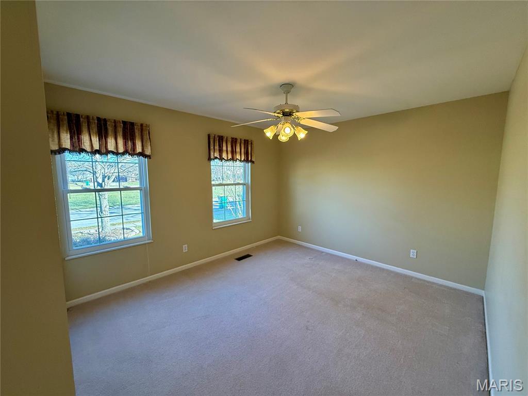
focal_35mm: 14
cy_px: 198
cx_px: 264
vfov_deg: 85.7
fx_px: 214
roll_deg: +0.3
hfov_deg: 102.1
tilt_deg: -3.9
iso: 200
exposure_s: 1/120
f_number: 2.2
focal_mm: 2.22
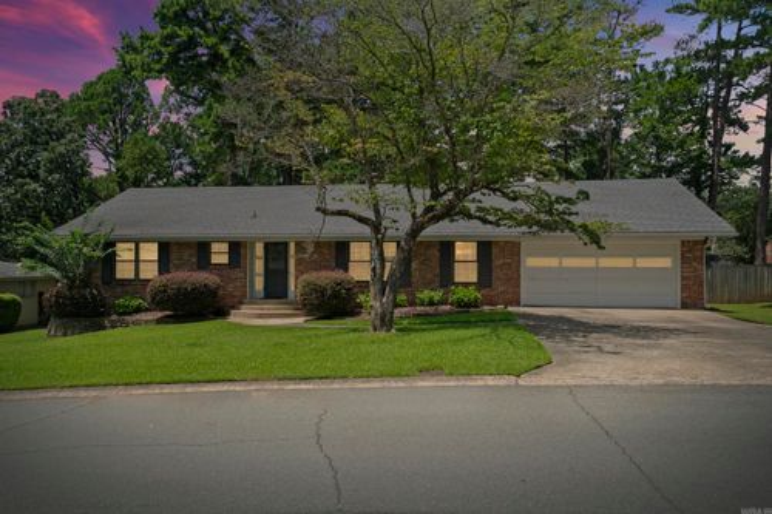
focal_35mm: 27
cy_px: 257
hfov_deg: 67.4
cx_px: 386
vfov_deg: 47.9
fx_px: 579
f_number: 9
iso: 250
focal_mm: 18
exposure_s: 1/80
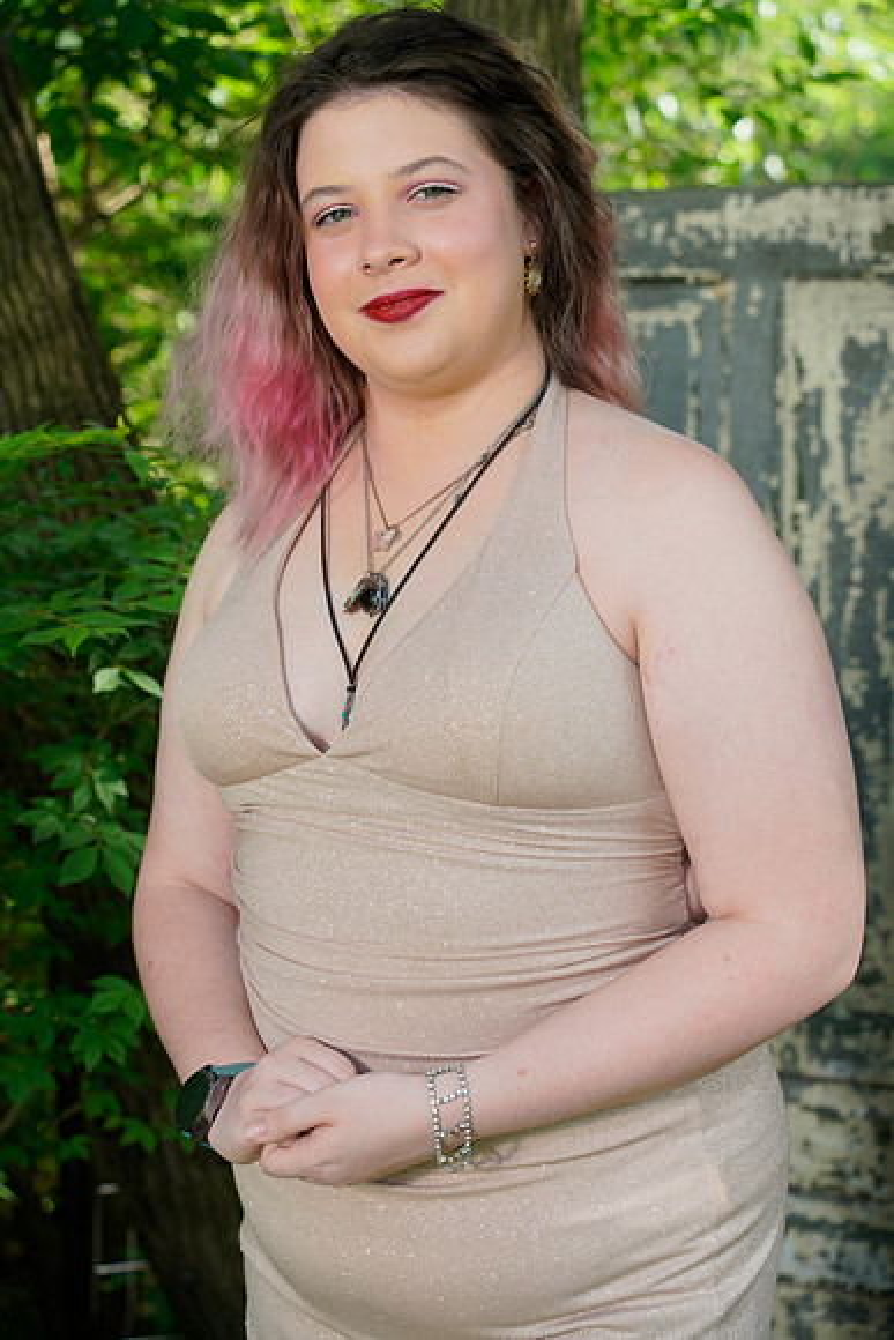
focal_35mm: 76
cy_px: 670
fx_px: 2829
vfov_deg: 26.6
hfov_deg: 18.0
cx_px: 447
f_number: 5.6
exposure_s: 1/200
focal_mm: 76
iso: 250
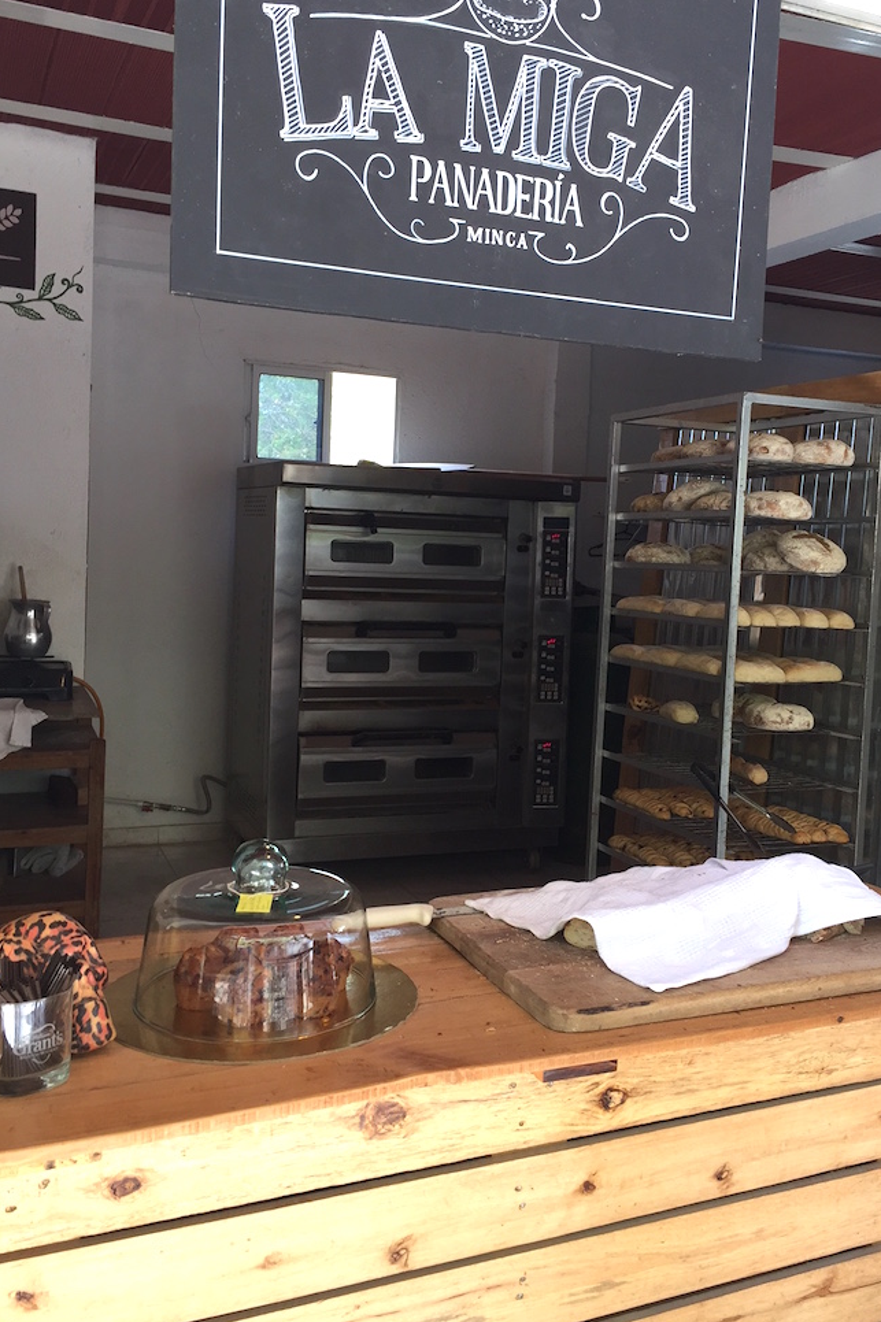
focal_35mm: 32
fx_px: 1175
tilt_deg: -1.6
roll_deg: -1.5
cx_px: 458
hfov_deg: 41.1
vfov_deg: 58.7
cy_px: 627
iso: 40
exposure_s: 1/60
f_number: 2.2
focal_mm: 4.15
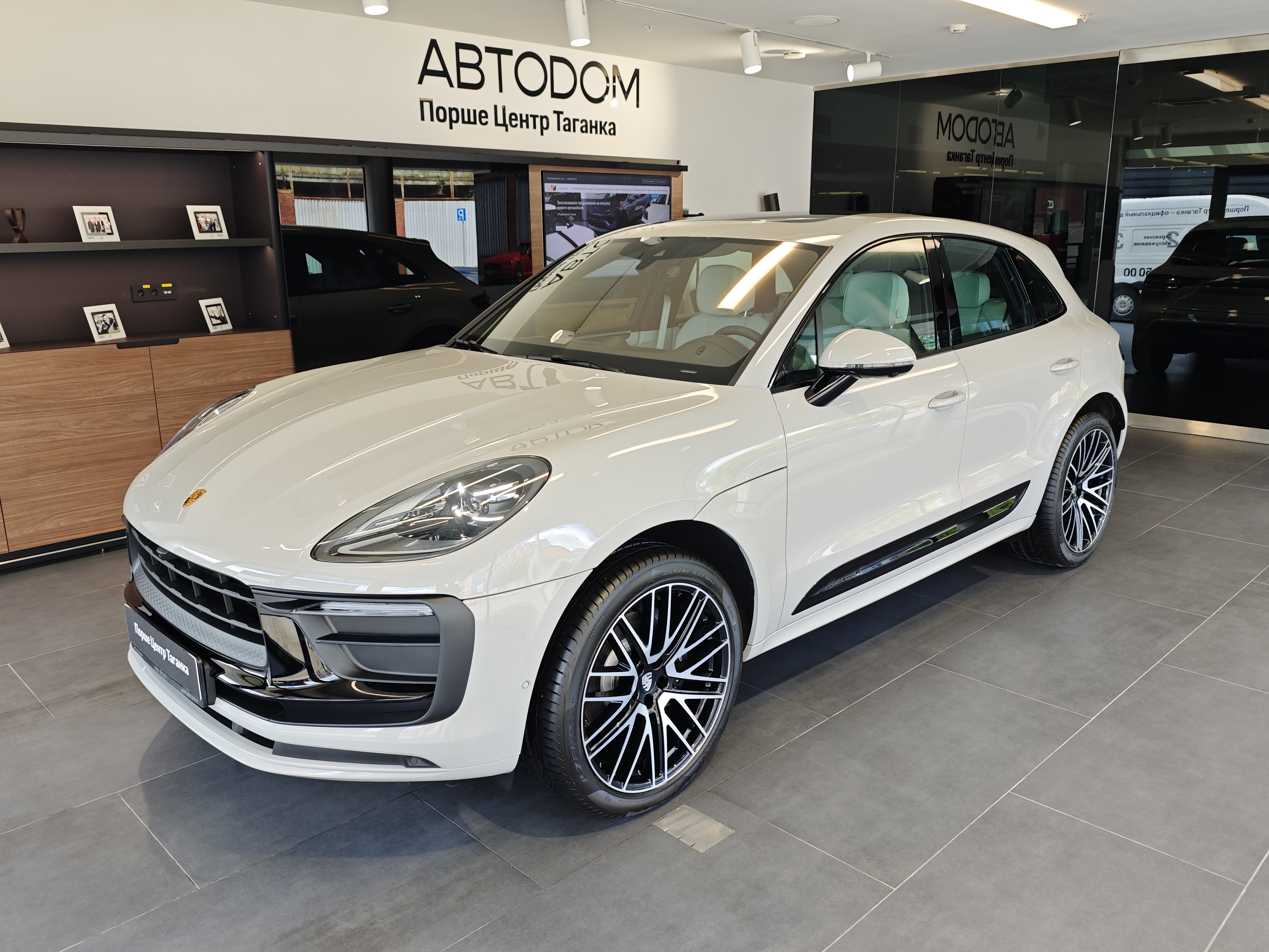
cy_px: 476
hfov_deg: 67.3
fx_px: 953
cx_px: 634
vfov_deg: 53.1
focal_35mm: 26
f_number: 1.6
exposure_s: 1/104
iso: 50
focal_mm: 6.55
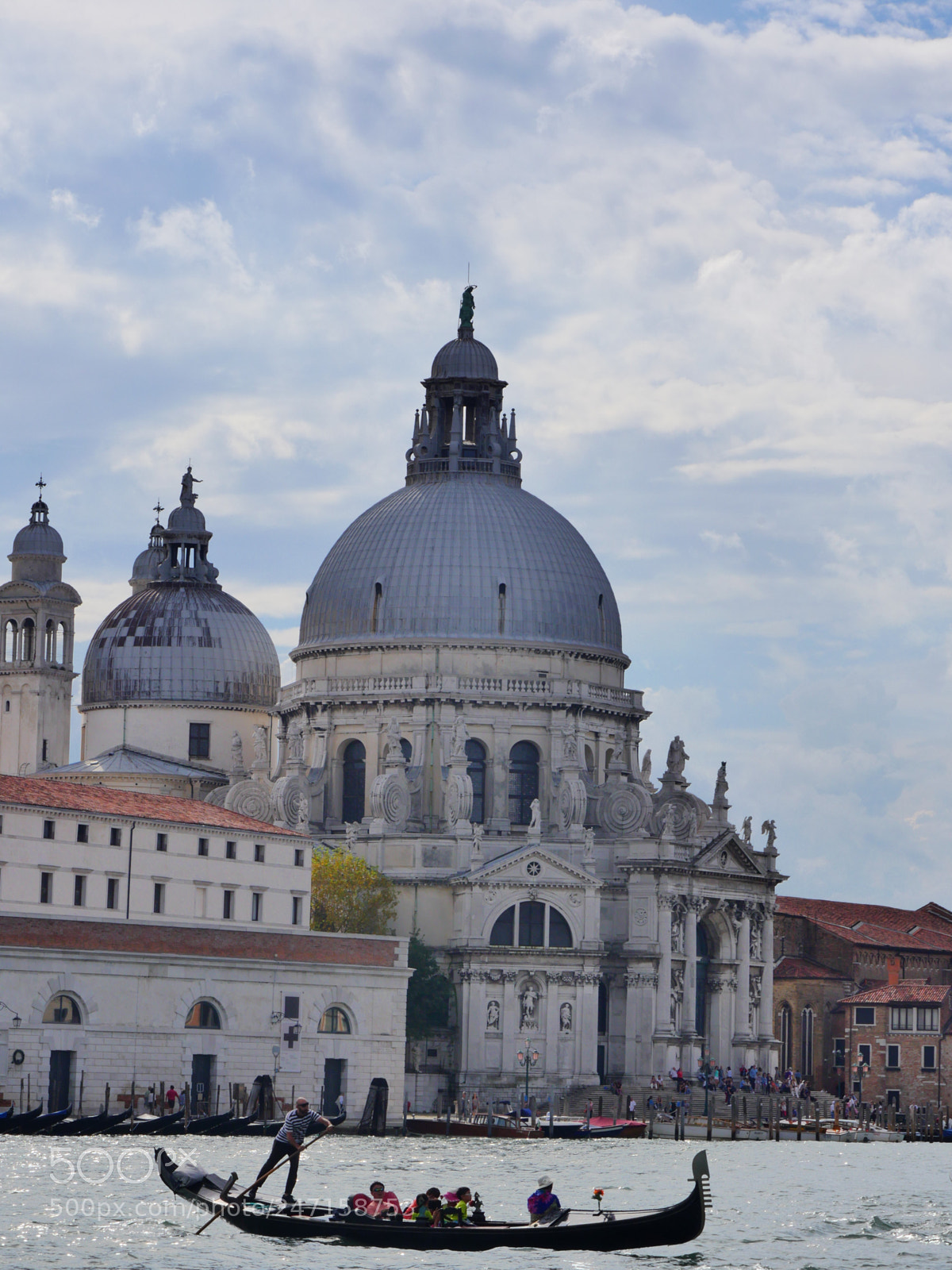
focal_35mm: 122
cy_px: 635
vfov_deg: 16.1
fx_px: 4474
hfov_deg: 12.1
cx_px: 476
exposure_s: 1/800
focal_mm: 61
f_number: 10
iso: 800
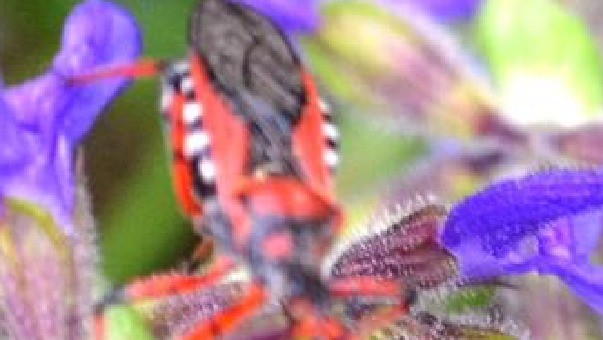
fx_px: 3991
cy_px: 276
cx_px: 271
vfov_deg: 4.9
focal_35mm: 250
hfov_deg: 8.6
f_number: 5.6
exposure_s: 1/60
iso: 640
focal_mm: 55
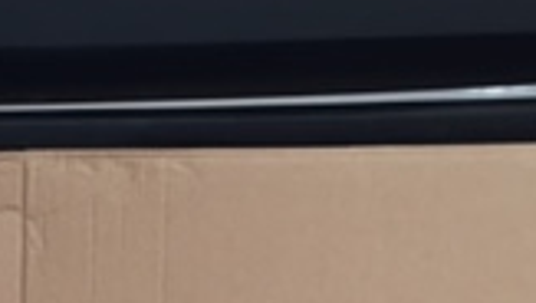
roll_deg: -0.6
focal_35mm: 124
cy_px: 540
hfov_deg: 16.7
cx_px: -76
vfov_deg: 9.4
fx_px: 1764
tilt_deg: -12.9
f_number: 2.2
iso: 32
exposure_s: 1/40
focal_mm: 4.15
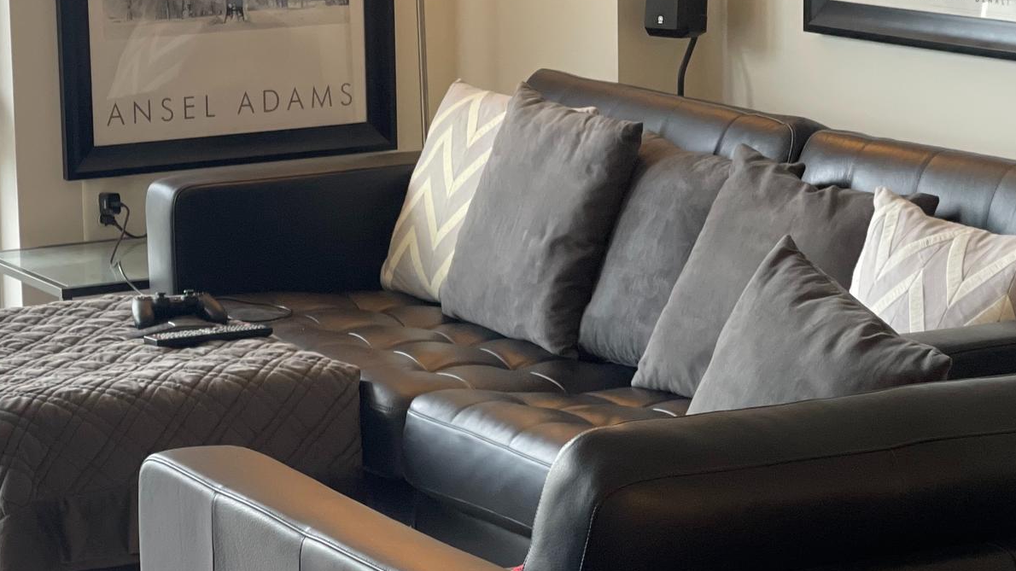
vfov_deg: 10.1
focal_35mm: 120
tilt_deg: -10.4
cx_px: 441
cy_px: 342
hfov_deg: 17.9
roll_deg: +1.5
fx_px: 3232
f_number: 2.2
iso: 200
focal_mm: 7.5
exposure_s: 1/63
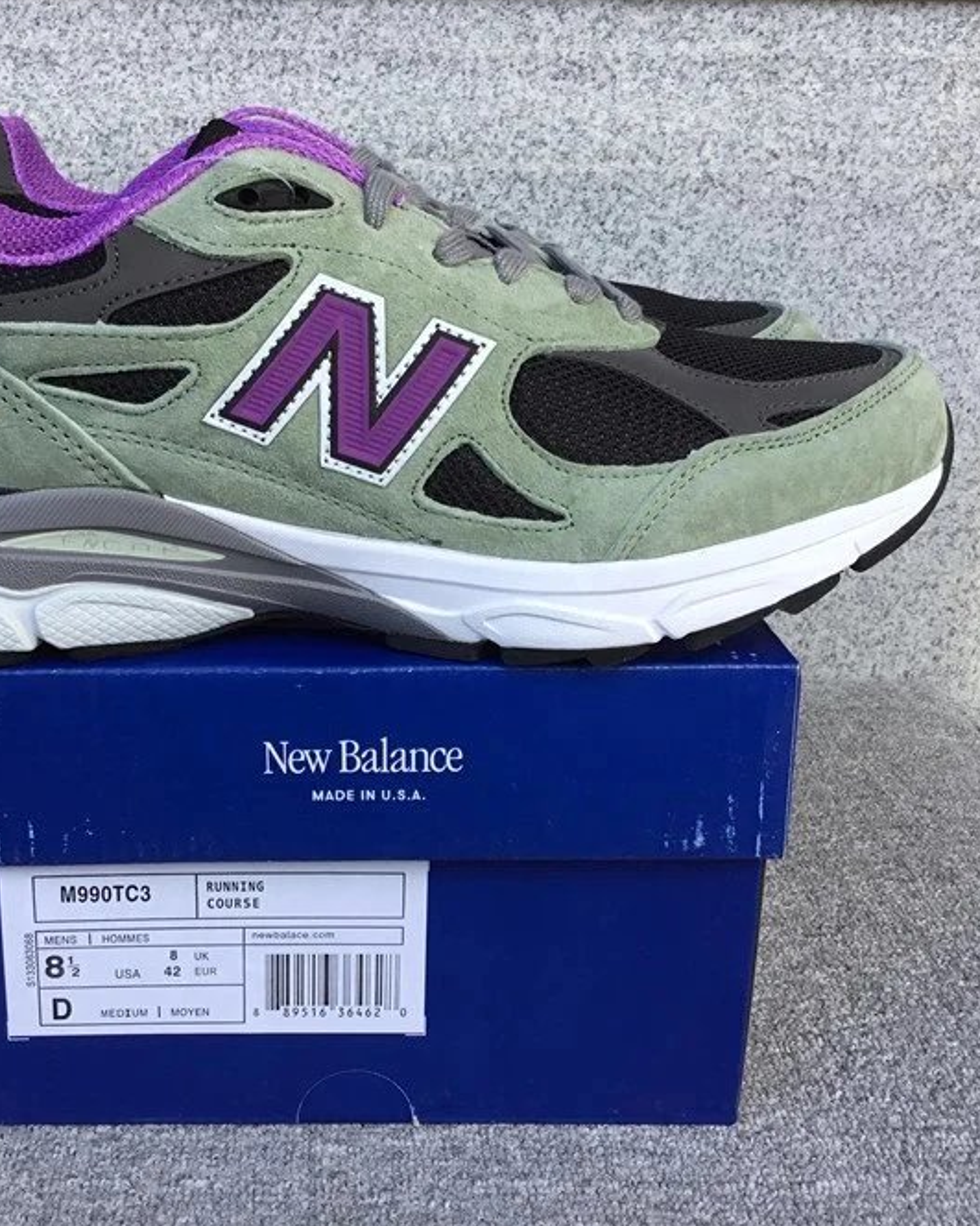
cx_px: 375
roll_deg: +0.0
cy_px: 608
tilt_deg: -18.9
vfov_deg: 44.8
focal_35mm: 41
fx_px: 1487
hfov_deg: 36.3
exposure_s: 1/100
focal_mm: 3.3
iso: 25
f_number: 2.4
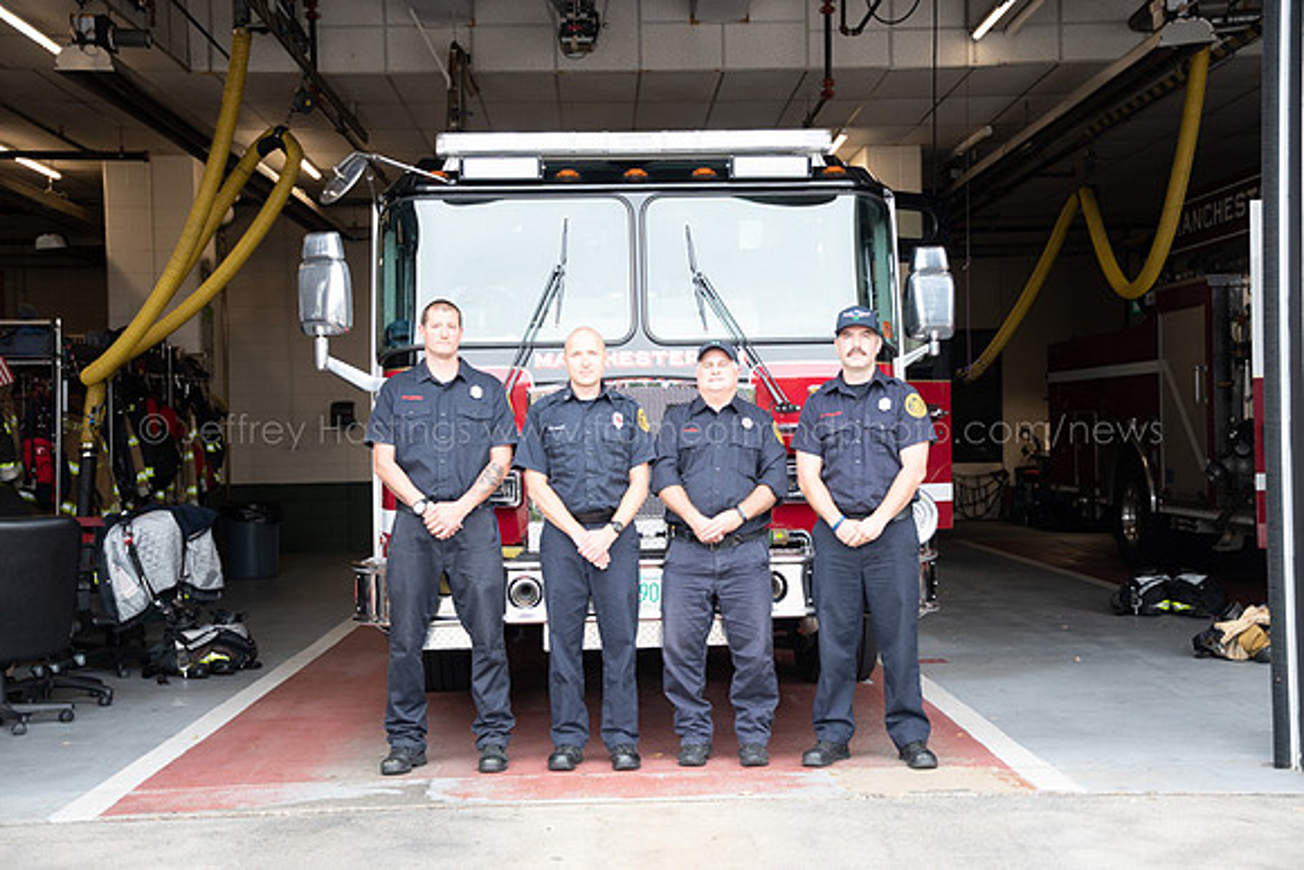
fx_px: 1848
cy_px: 435
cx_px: 652
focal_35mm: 51
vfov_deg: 26.5
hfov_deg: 38.9
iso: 400
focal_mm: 34
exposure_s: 1/200
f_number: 3.3
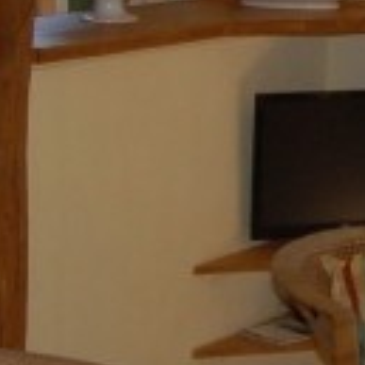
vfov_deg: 9.6
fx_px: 2171
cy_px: 180
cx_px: 540
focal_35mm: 182
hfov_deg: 9.4
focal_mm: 18
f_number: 8
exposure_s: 1/250
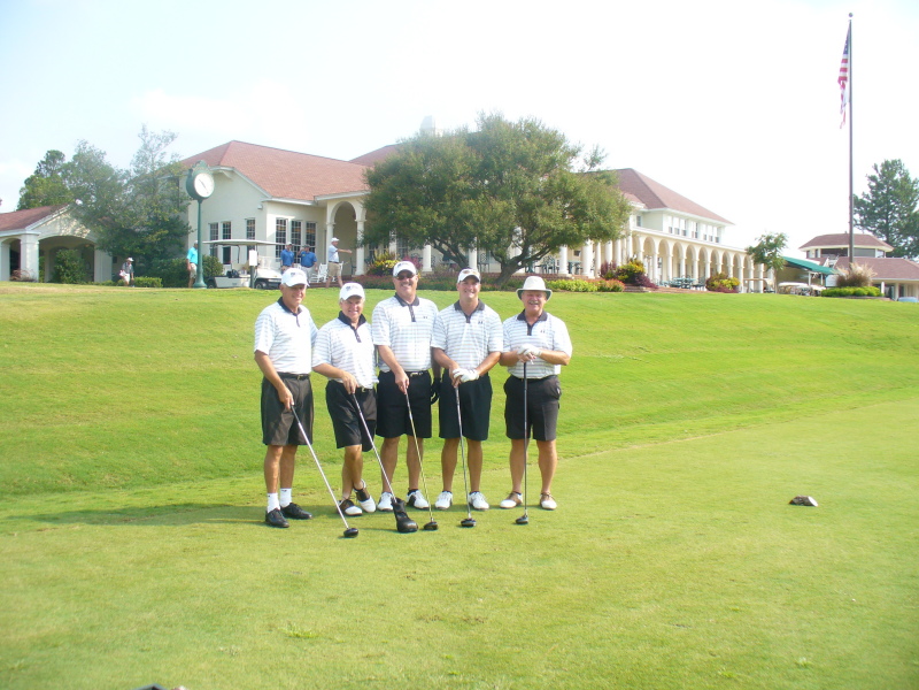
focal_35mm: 37
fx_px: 982
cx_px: 460
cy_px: 345
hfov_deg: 50.1
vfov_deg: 38.7
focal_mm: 6.1
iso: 80
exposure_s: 1/160
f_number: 5.6
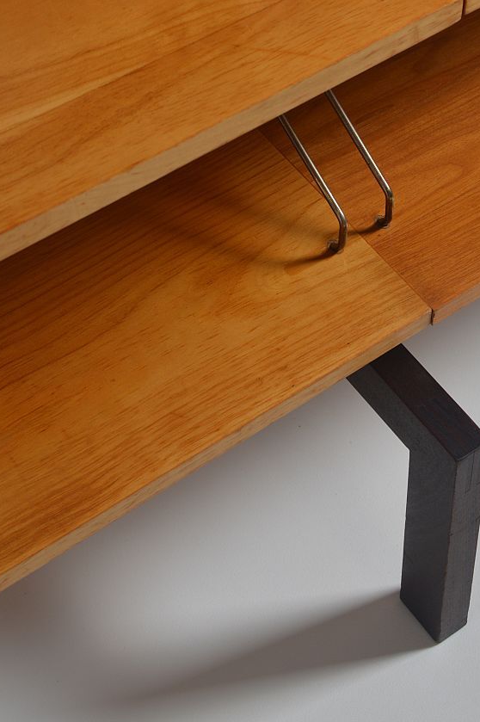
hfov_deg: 15.8
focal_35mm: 86
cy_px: 178
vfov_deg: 23.4
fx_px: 1723
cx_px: 368
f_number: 7.1
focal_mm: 32
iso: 100
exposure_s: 1/160
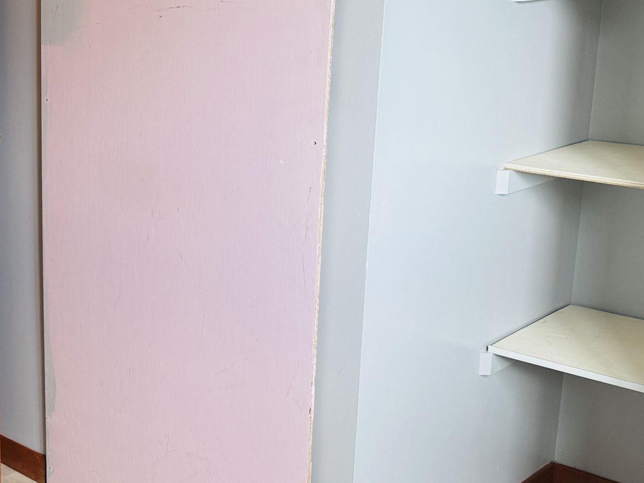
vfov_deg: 25.2
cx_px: -31
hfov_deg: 30.4
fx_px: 1079
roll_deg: +1.0
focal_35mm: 58
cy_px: 209
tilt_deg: -13.4
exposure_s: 1/120
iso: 80
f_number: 1.78
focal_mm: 6.76
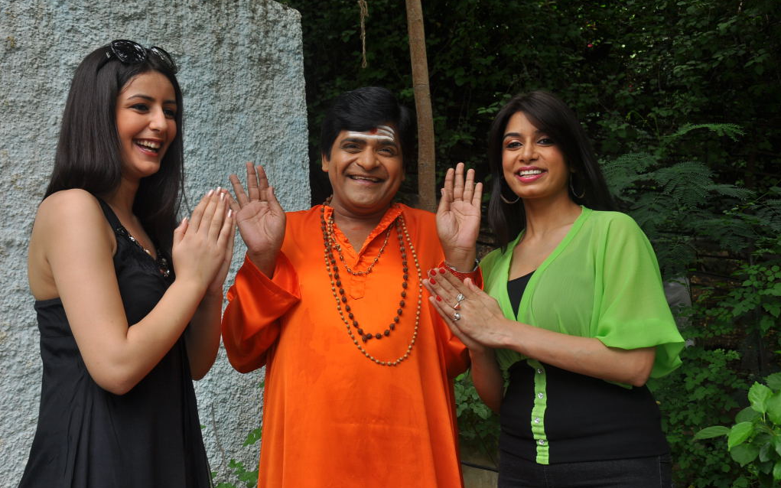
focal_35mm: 49
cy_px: 237
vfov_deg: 26.3
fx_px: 1043
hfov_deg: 41.1
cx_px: 390
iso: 250
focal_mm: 32
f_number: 9
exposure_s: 1/160
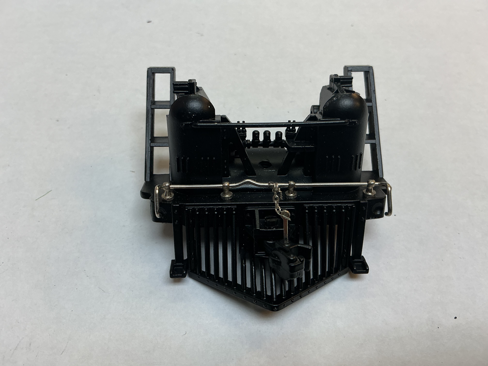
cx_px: 244
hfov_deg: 61.7
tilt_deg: -56.8
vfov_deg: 48.2
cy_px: 183
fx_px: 409
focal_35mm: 29
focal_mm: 3
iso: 50
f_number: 1.8
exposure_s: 1/120
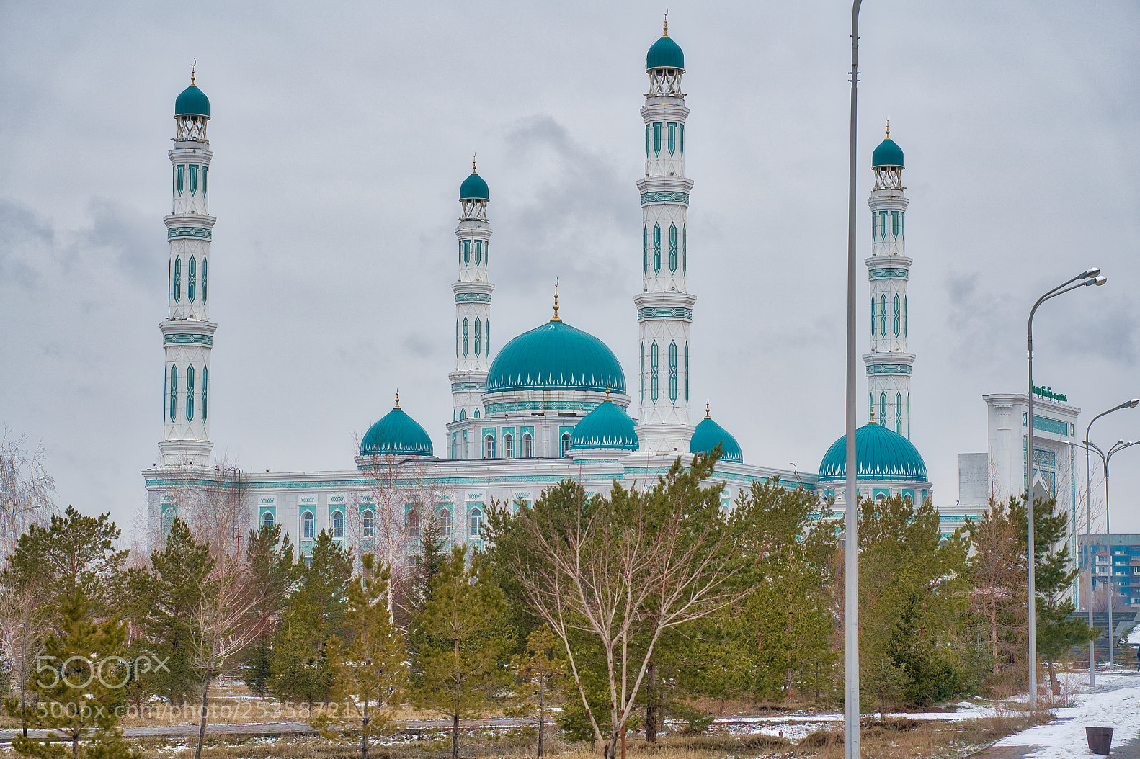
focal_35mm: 86
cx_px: 568
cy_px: 383
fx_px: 2723
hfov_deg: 23.6
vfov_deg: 15.9
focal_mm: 85
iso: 100
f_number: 4.5
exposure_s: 1/800
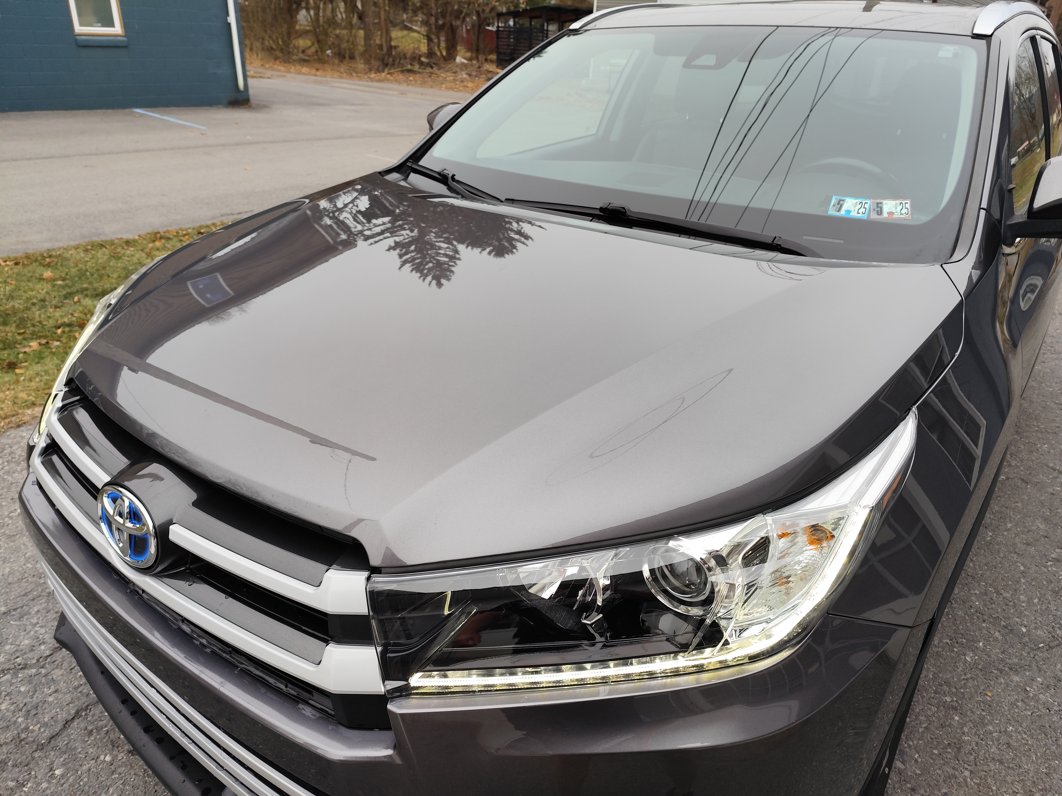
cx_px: 531
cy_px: 398
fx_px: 706
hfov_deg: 73.9
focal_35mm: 23
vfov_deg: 58.9
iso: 50
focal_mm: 6.14
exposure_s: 1/120
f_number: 1.65
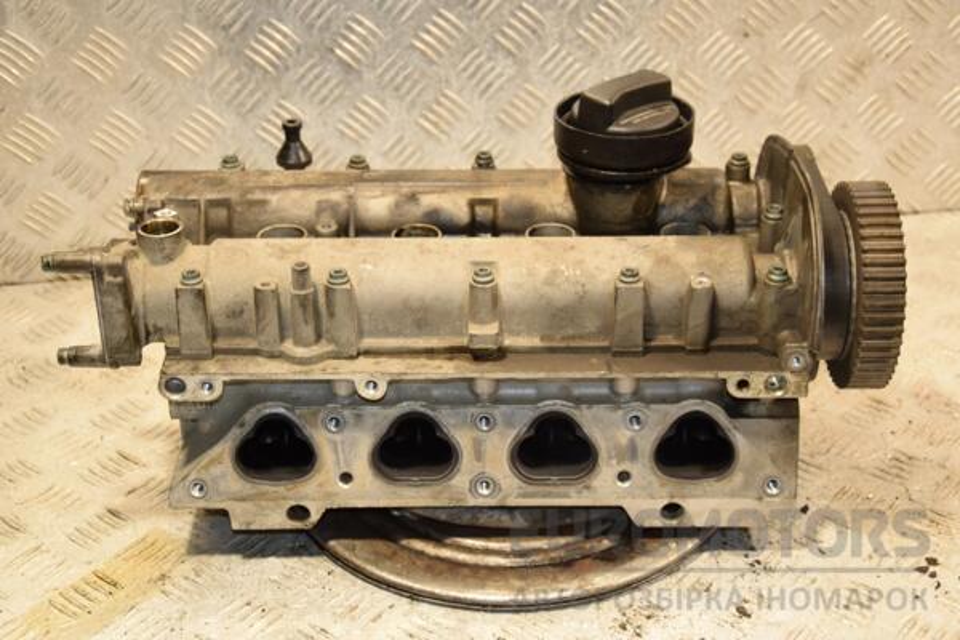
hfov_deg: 31.9
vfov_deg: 21.6
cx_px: 480
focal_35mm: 63
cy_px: 320
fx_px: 1680
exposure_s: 1/125
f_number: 4.8
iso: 800
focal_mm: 42
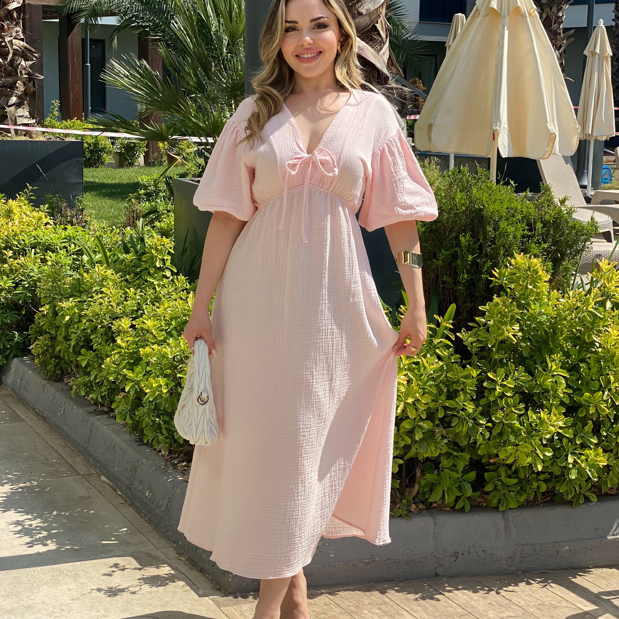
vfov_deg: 27.7
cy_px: 303
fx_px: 1254
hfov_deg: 27.7
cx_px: 310
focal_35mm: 62
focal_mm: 6
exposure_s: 1/1261
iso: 20
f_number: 2
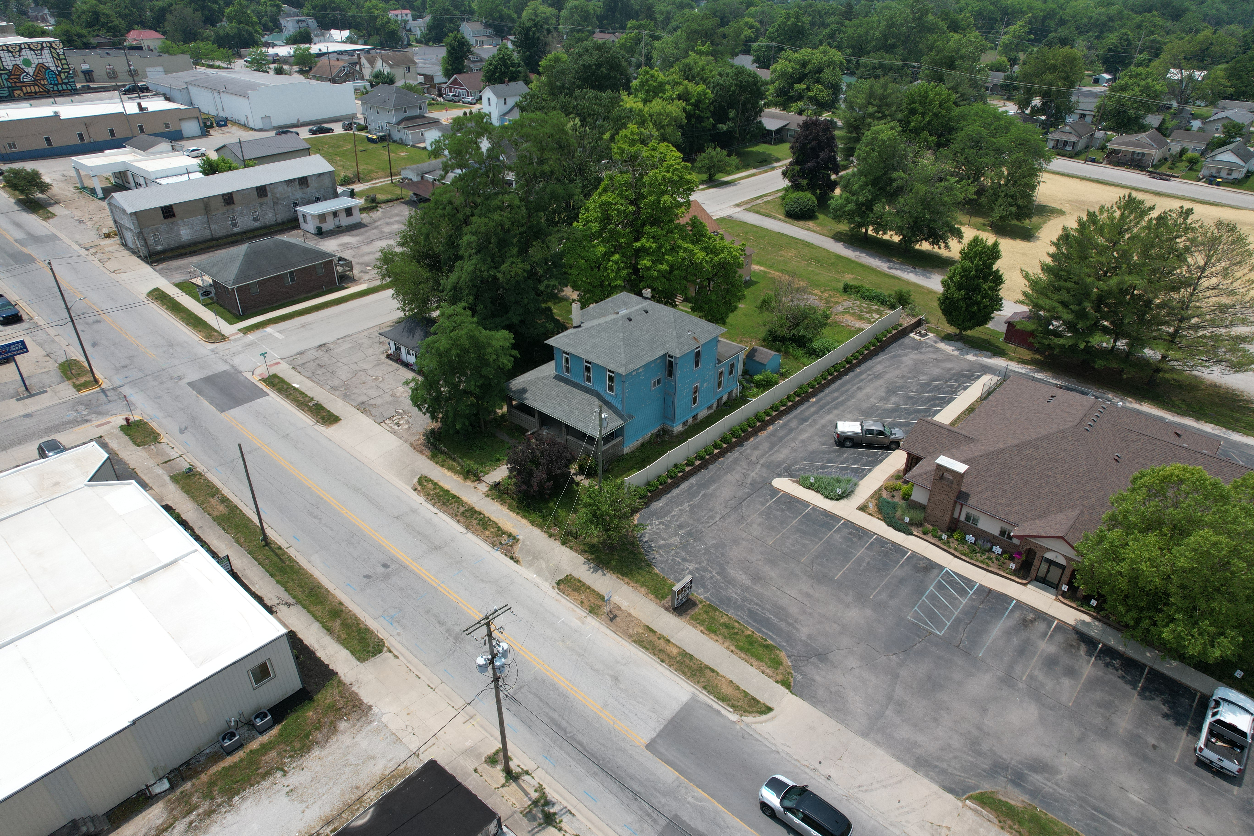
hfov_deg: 78.6
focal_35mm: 22
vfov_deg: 57.2
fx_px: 766
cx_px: 627
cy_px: 418
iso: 100
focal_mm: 8.38
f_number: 2.8
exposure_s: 1/2000
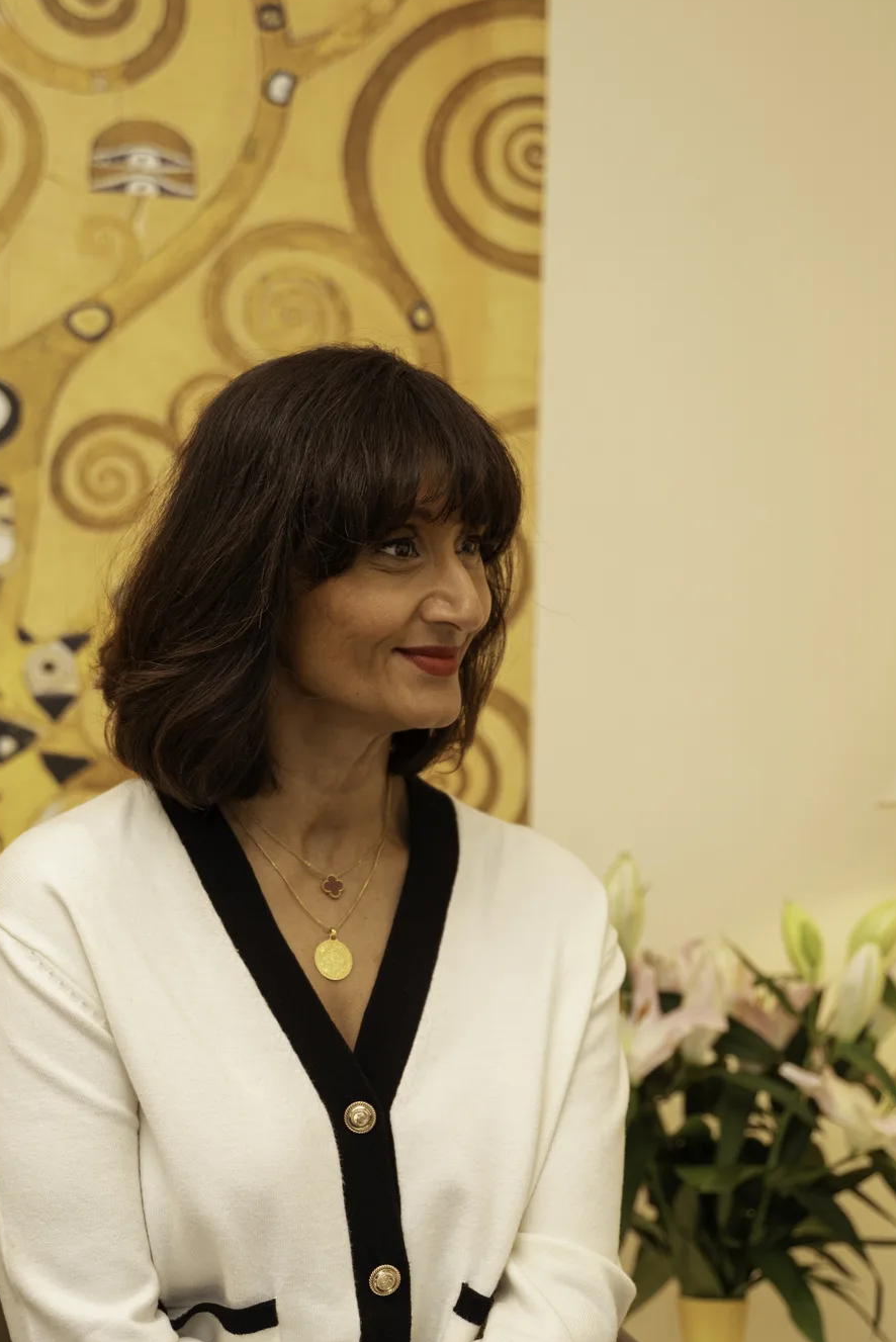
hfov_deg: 20.0
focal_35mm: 68
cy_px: 892
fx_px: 2536
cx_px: 329
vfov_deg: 29.4
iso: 320
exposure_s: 1/400
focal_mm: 47
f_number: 2.8
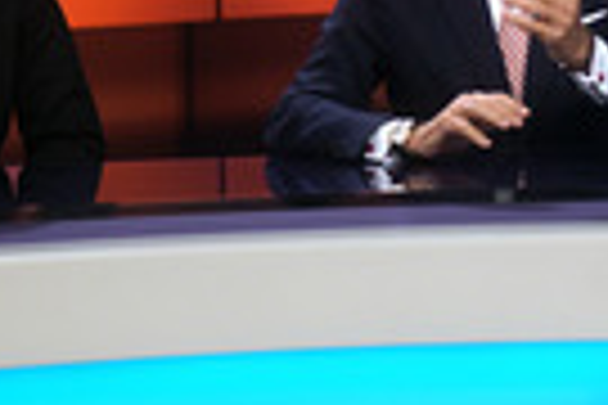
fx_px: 2533
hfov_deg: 13.4
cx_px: 655
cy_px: -58
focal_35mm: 150
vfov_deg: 9.1
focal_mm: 30
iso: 160
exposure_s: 1/125
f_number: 1.4
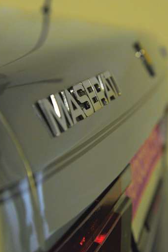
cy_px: 124
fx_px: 678
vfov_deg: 21.0
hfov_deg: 14.1
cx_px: 89
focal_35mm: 97
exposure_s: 1/50
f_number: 5
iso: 800
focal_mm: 78
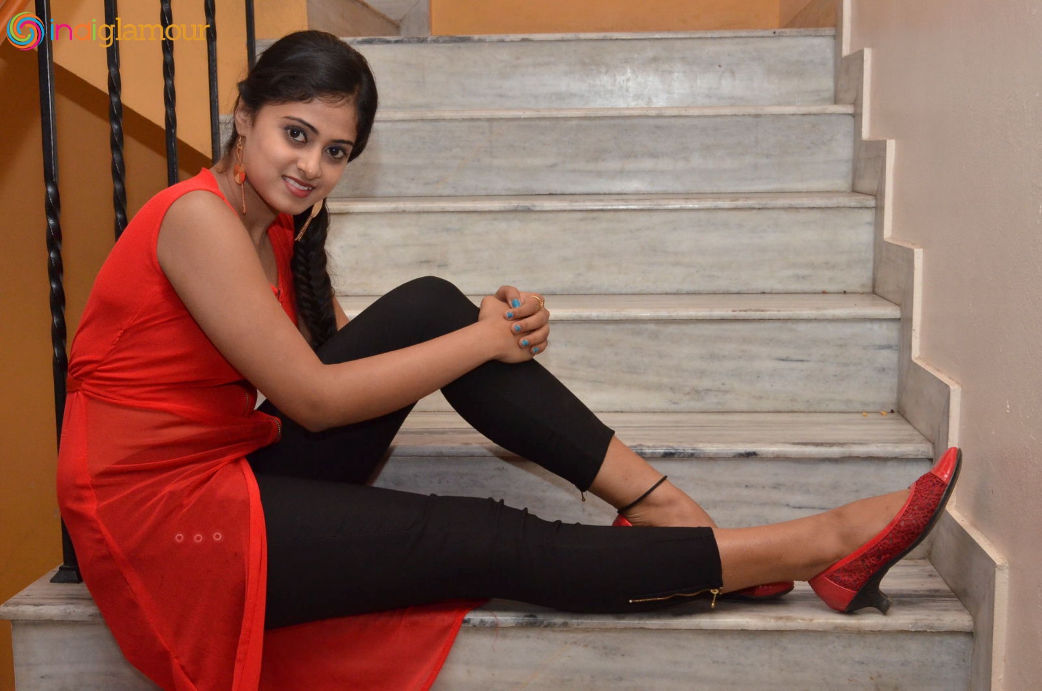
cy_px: 346
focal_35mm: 51
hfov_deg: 39.0
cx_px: 521
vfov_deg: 26.4
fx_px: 1473
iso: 2000
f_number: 8
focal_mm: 34
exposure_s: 1/125
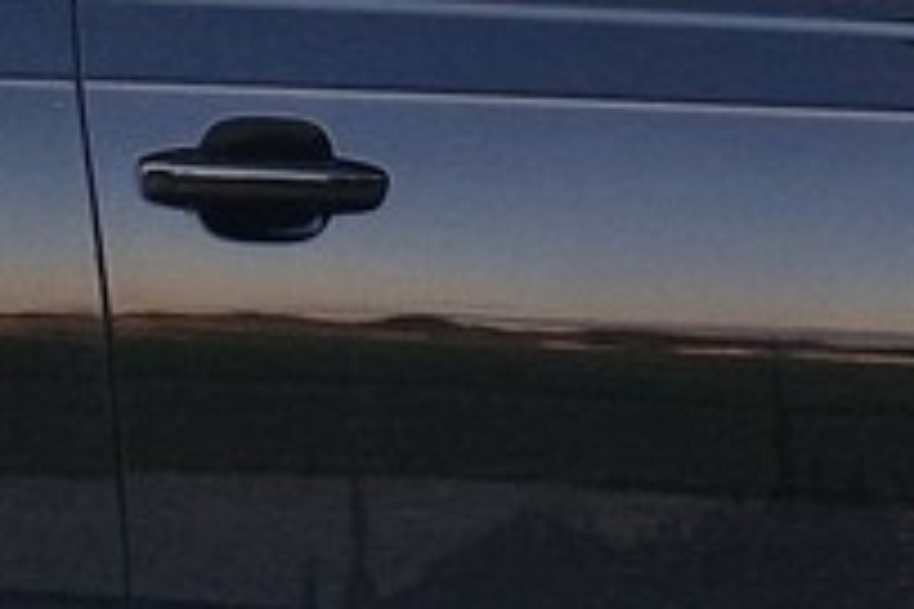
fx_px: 4773
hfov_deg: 10.6
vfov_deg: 7.2
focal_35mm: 188
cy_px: 842
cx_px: 1331
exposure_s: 1/180
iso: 50
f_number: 1.8
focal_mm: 5.4
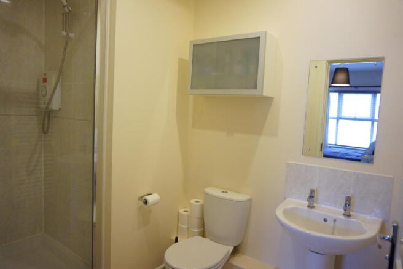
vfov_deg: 53.1
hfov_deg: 73.8
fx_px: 269
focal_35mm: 24
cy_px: 134
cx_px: 202
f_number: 3.5
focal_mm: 16
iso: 2000
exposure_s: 1/160
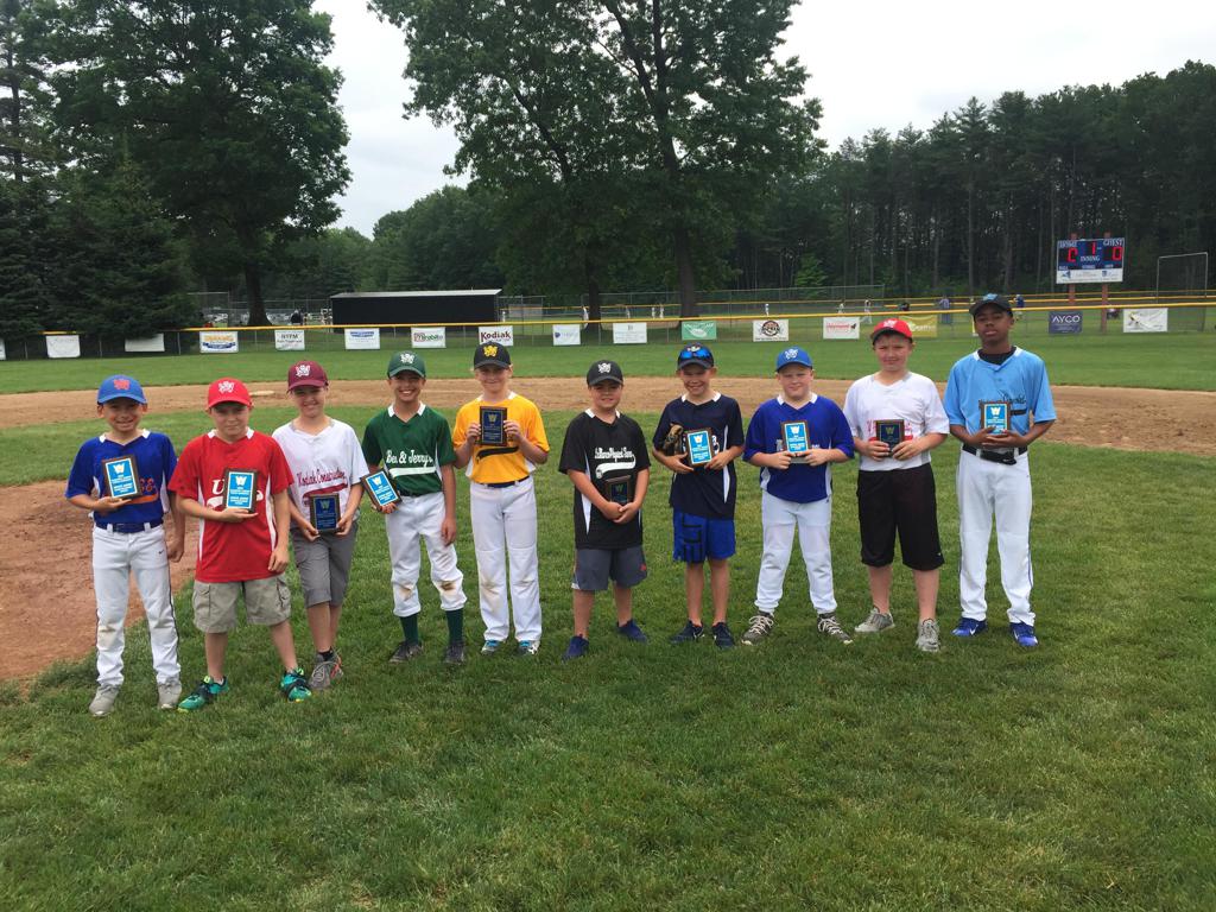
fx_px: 1019
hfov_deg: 61.7
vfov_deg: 48.2
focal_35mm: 29
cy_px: 456
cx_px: 608
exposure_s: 1/1130
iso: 32
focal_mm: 4.15
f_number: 2.2
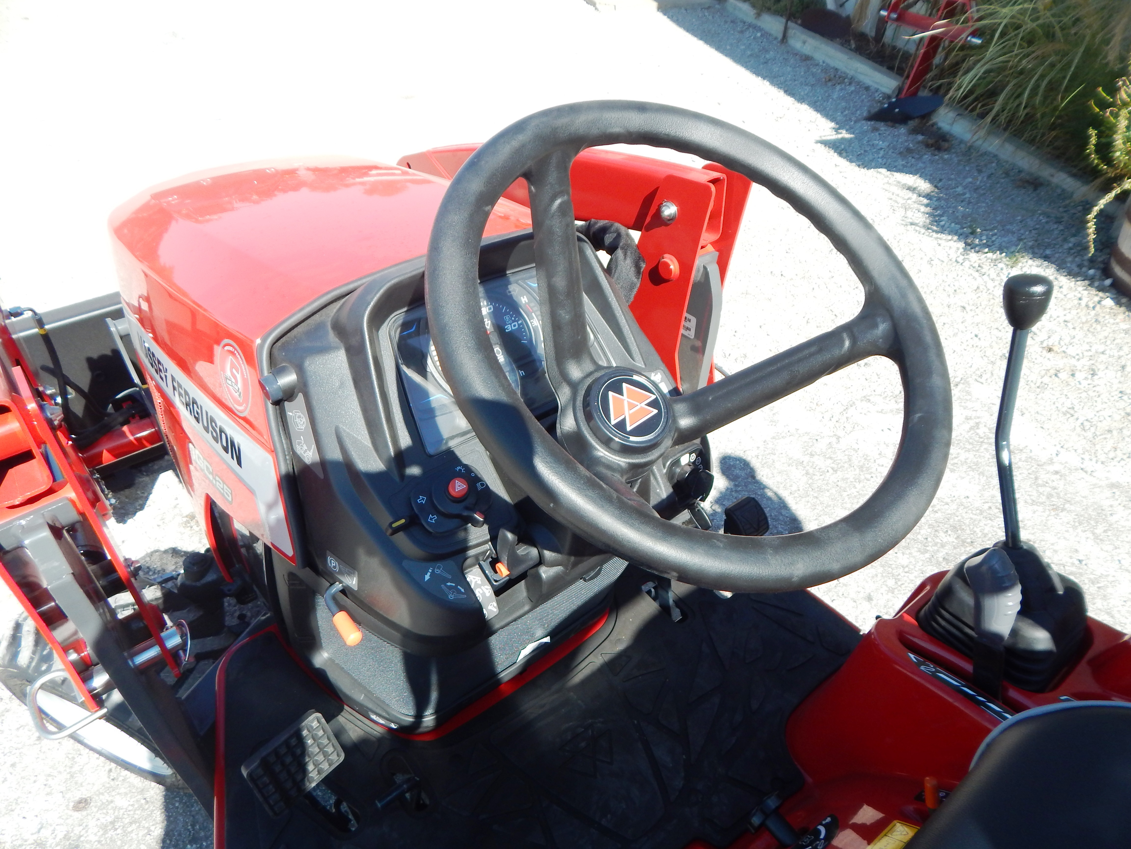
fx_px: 719
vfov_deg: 61.1
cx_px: 566
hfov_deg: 76.4
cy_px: 424
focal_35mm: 22
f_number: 3
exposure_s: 1/800
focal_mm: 4
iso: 125
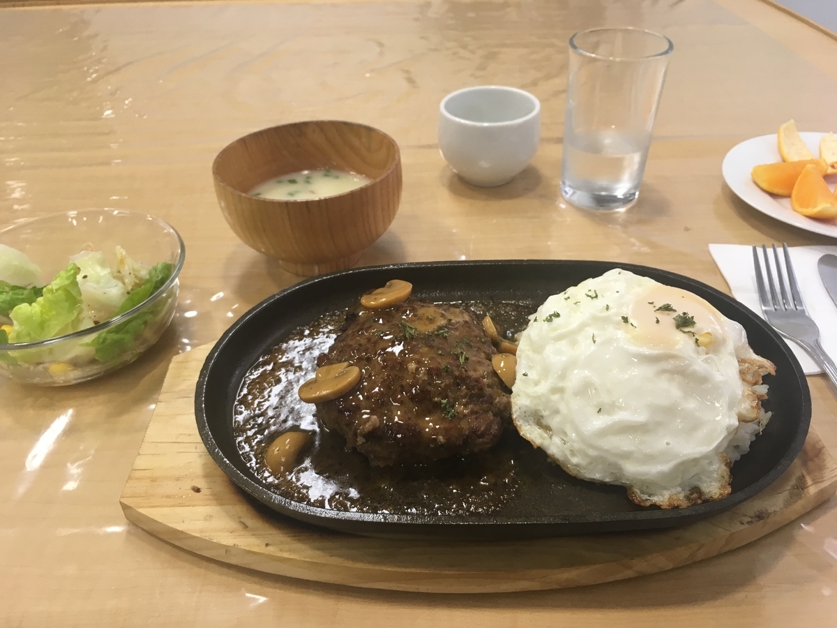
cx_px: 418
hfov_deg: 61.7
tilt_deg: -37.0
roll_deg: +0.9
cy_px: 314
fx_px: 701
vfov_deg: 48.2
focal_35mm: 29
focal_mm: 4.15
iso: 64
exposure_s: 1/30
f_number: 2.2
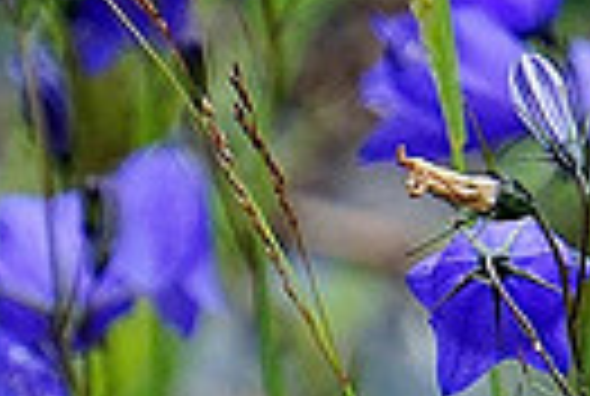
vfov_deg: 1.0
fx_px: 22832
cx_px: 667
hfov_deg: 1.5
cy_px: 443
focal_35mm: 1390
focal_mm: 210
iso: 800
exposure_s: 1/500
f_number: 8
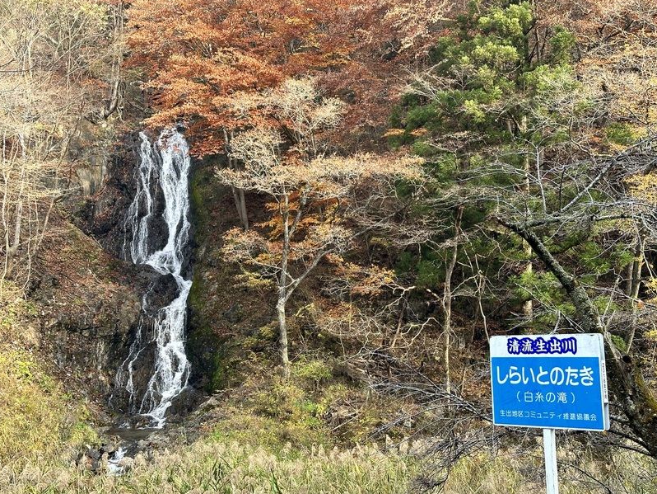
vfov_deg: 29.7
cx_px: 328
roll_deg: +1.6
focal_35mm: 49
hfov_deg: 38.9
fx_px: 930
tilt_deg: +6.1
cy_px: 249
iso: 64
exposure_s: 1/121
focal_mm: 6.86
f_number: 1.78
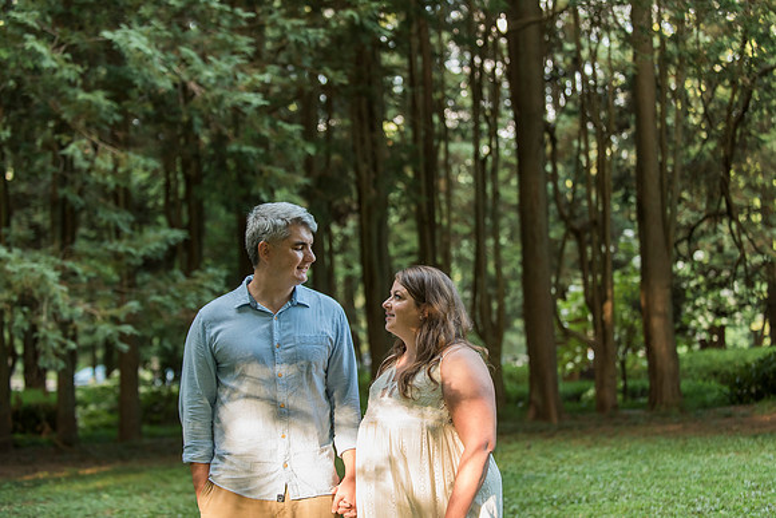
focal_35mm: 74
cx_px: 412
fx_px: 1603
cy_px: 243
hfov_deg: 27.2
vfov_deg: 18.3
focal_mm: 70
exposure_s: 1/250
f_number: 2.8
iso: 800
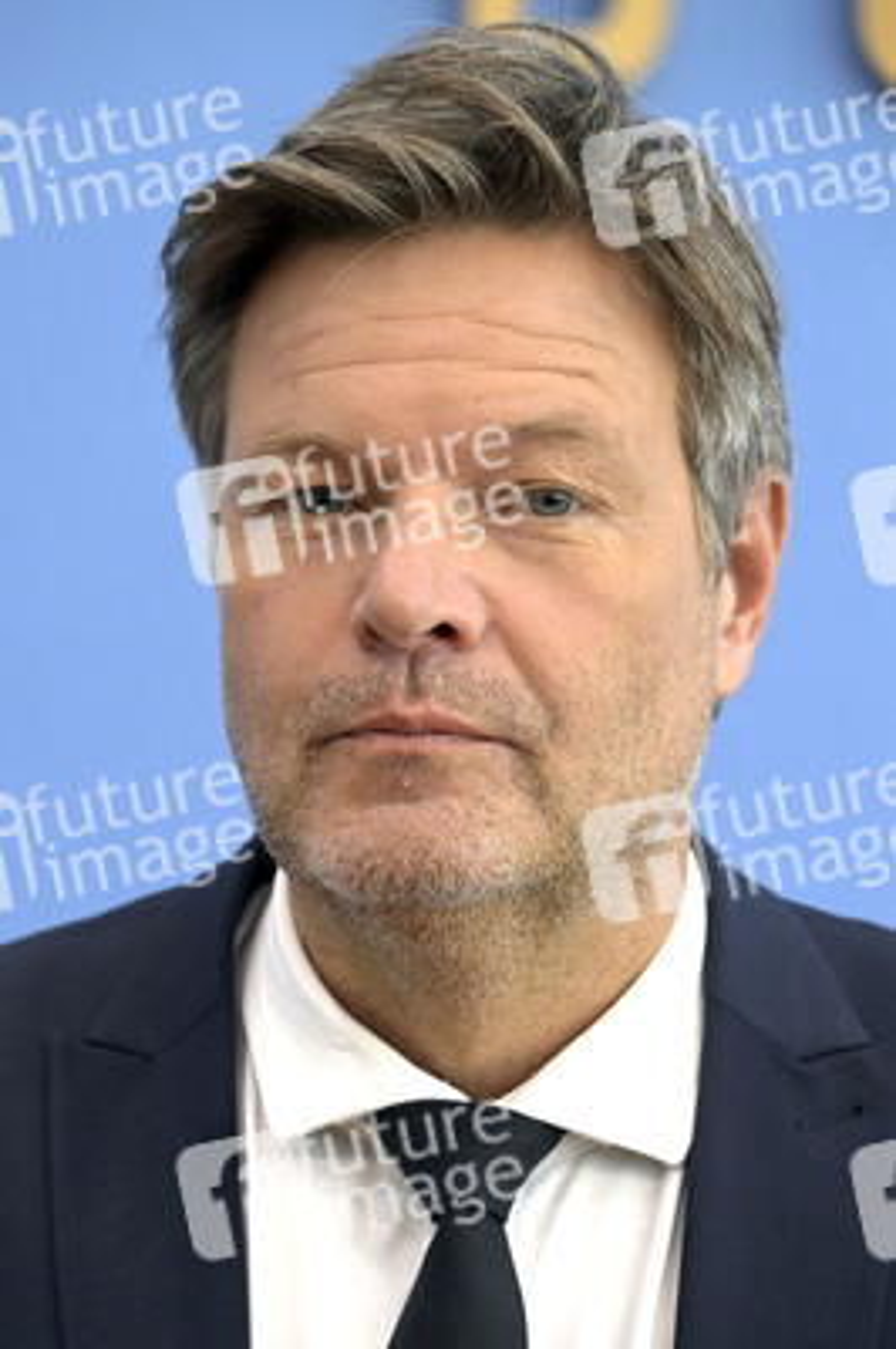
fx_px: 7479
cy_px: 674
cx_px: 448
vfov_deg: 10.3
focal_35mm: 200
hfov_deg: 6.9
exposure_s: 1/640
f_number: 6.3
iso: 3200
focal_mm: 200
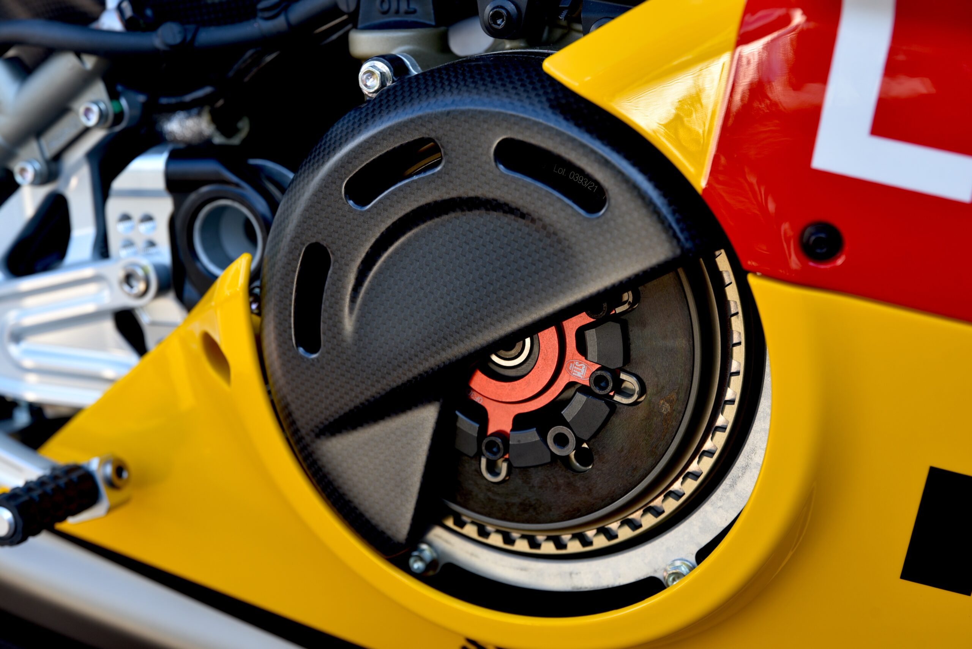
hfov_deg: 28.8
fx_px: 1891
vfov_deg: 19.5
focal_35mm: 70
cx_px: 486
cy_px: 324
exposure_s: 1/125
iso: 200
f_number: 5.6
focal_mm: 70
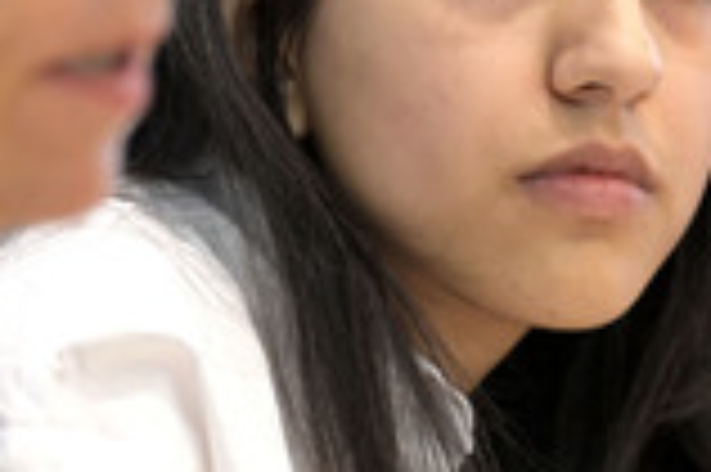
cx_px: 286
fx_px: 16888
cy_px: -36
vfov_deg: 1.6
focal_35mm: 856
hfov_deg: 2.4
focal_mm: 300
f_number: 5.6
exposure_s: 1/400
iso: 4000
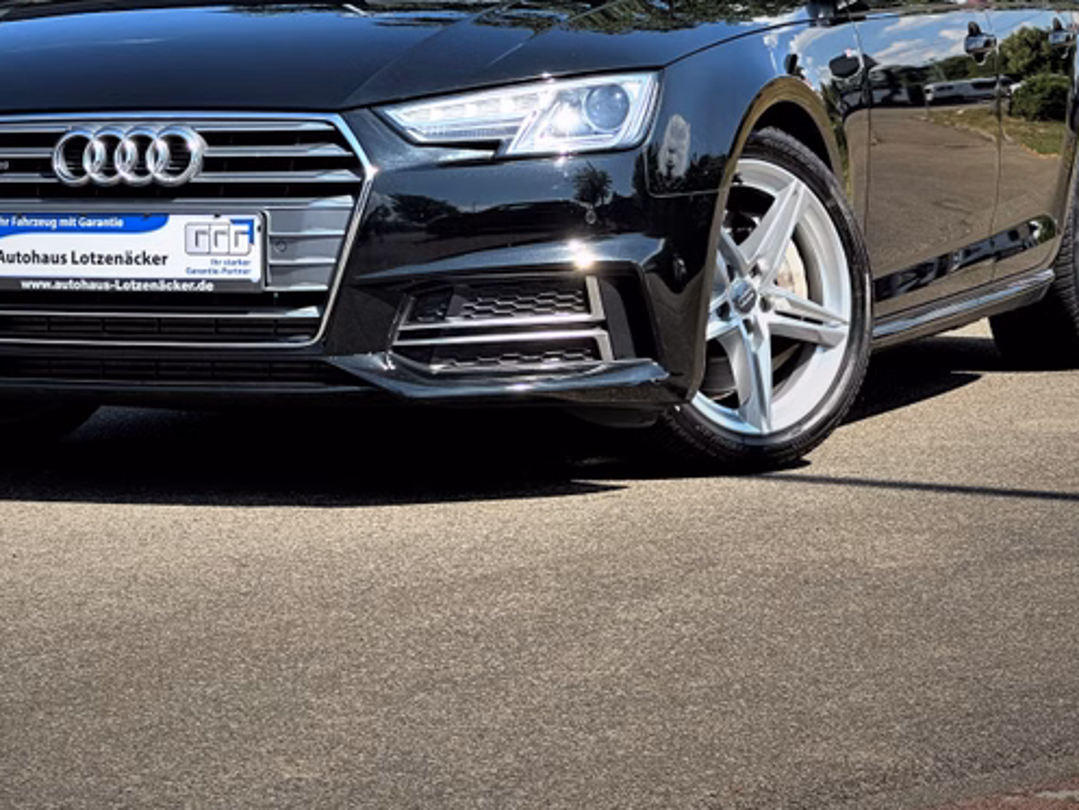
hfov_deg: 15.9
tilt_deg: -3.6
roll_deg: +1.5
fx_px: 3866
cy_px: 187
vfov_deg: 11.9
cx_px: 412
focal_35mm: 124
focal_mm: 9
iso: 32
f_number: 2.8
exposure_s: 1/342
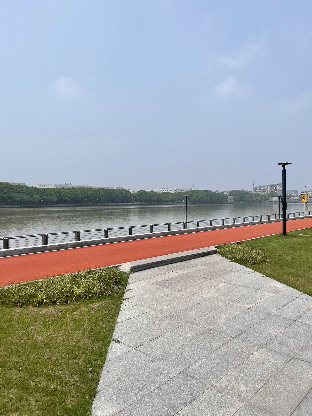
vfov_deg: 69.4
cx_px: 156
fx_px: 300
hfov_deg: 54.9
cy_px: 208
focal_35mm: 25
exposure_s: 1/7407
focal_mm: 5.1
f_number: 1.6
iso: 32
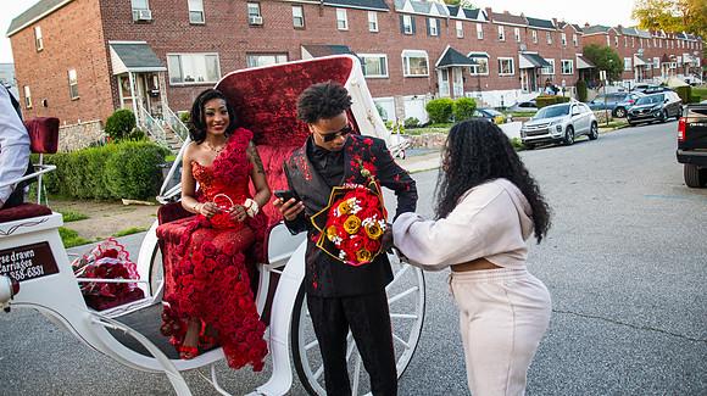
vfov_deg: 38.4
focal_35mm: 30
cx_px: 354
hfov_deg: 63.7
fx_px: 569
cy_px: 198
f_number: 3.7
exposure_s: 1/125
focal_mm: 28
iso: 800
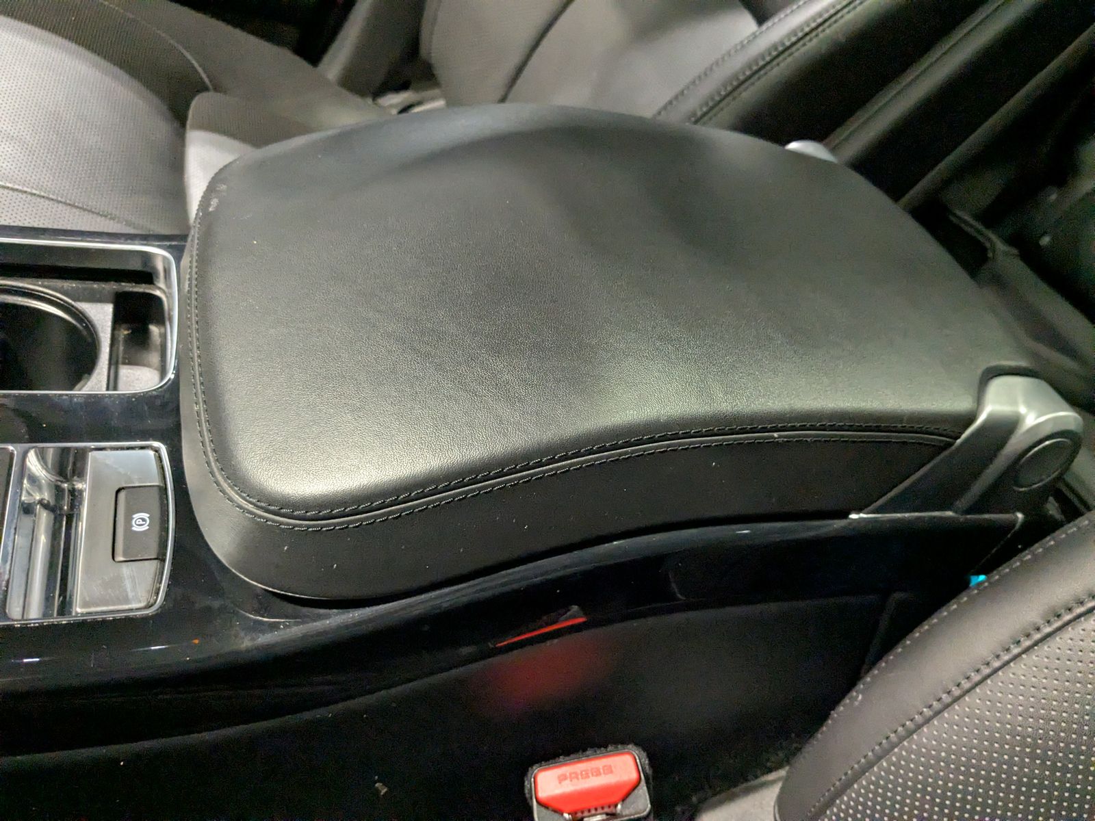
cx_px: 548
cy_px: 410
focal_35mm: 27
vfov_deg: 51.4
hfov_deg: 65.3
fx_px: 854
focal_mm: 4.38
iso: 813
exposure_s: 1/60
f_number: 1.73
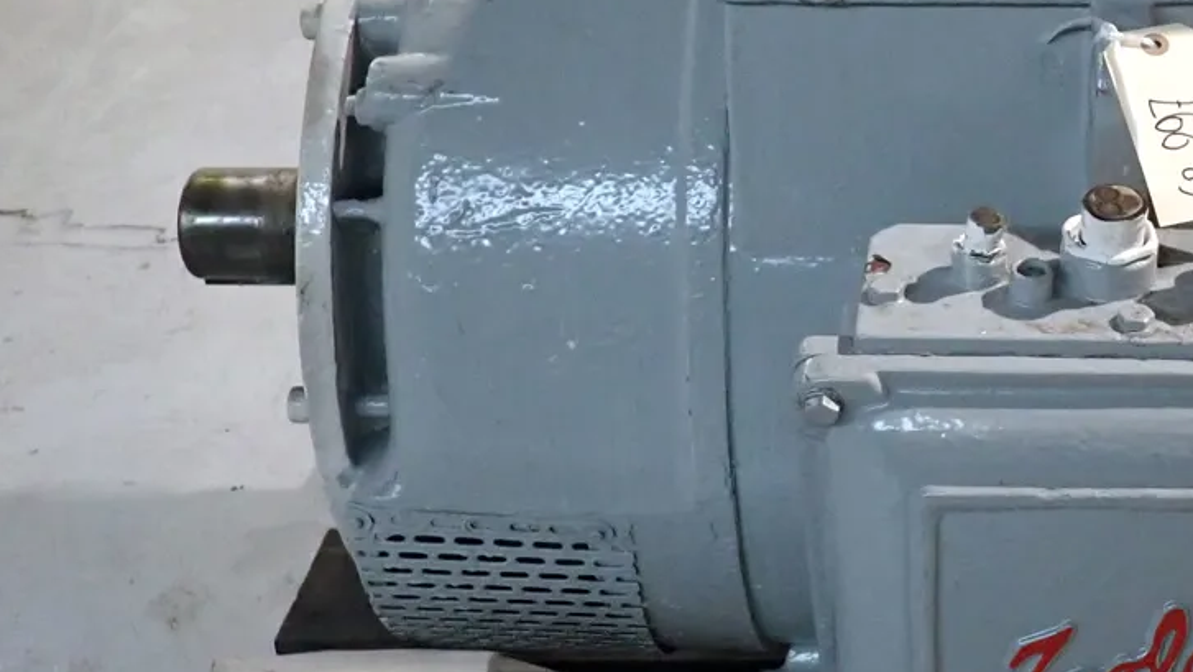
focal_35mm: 60
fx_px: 1899
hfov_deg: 33.3
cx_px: 1045
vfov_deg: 19.9
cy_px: 130
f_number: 2
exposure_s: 1/30
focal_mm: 4.5
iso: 500
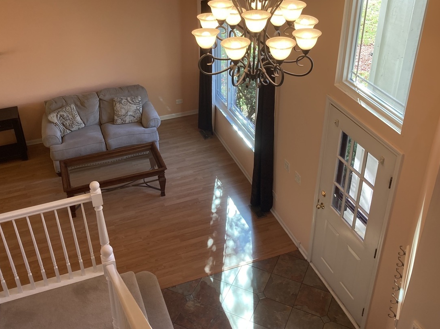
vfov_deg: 38.4
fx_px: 470
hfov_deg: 50.1
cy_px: 126
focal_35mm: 37
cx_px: 201
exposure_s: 1/120
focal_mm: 3.99
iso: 80
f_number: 1.8
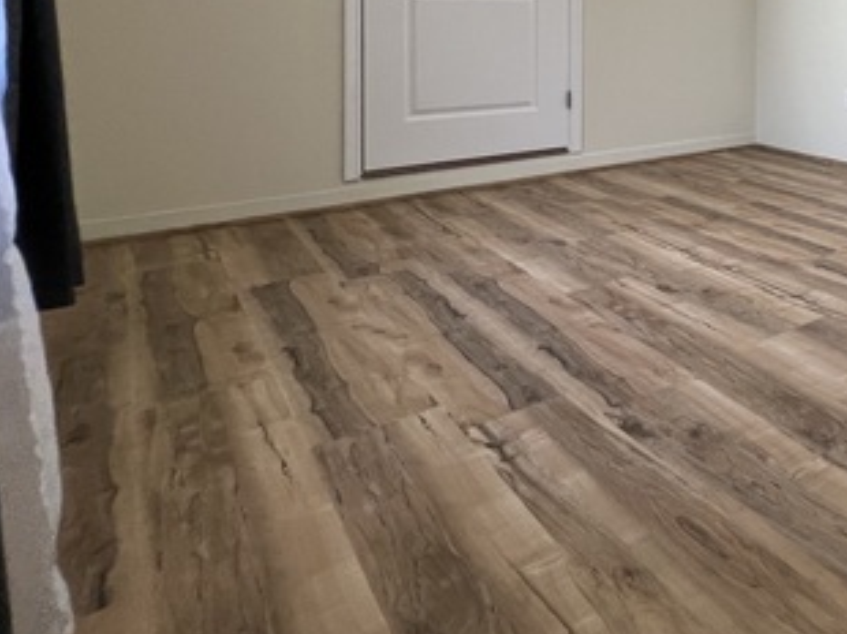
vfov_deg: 44.1
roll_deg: -0.7
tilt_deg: -1.3
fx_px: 685
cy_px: 36
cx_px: 903
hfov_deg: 48.2
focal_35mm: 28
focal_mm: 1.57
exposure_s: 1/120
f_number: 1.8
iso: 100
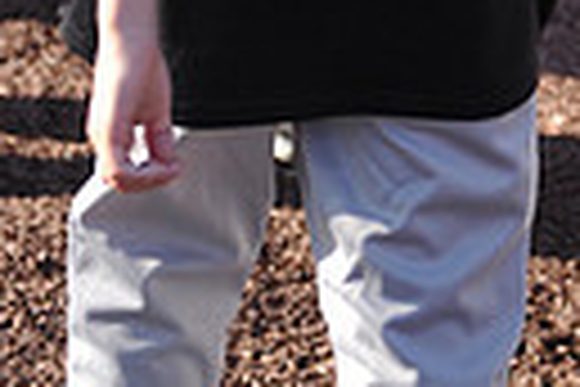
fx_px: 4495
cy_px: -450
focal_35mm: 279
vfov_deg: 4.8
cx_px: 1039
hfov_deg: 7.2
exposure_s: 1/1250
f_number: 2.8
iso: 400
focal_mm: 62
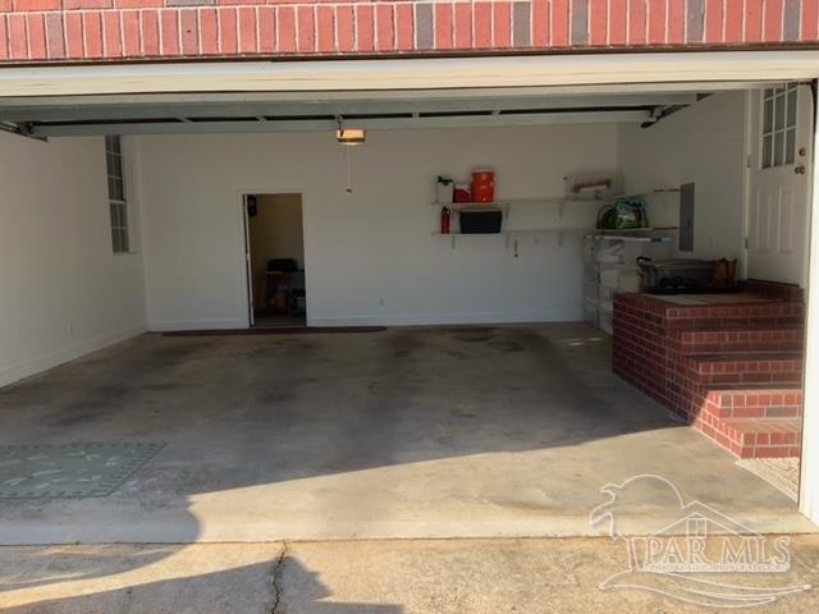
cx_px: 410
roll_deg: +0.2
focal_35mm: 29
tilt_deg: -6.6
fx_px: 686
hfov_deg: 61.7
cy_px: 307
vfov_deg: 48.2
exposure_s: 1/400
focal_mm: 3
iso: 16
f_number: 1.8
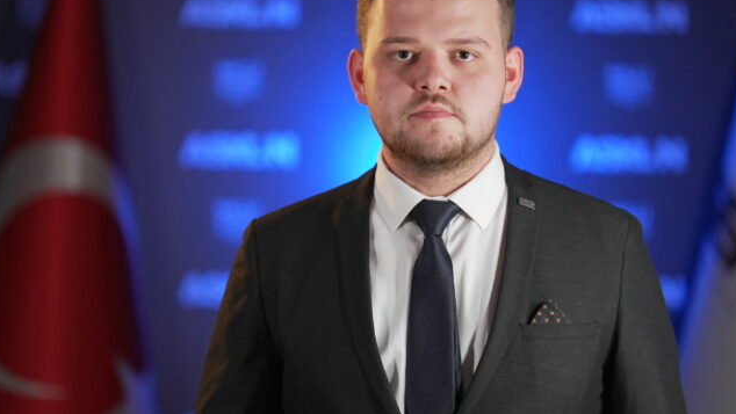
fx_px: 4958
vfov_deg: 4.8
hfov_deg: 8.5
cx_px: 396
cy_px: 197
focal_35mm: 254
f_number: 2.8
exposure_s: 1/500
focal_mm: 200
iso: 3200
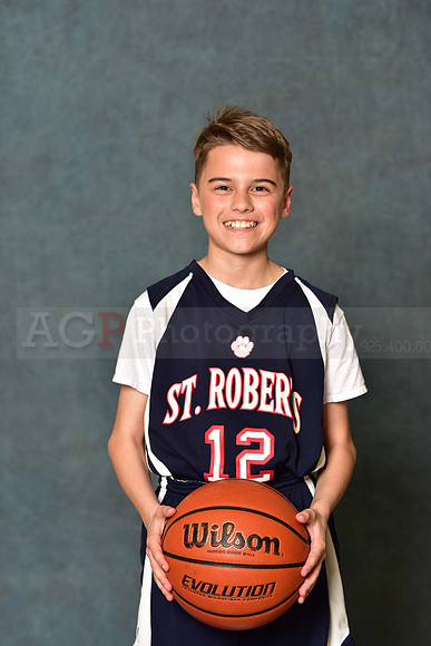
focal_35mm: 120
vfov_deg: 17.1
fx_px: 2154
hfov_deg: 11.4
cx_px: 216
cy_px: 323
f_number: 4.5
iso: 320
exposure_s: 1/200
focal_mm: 120
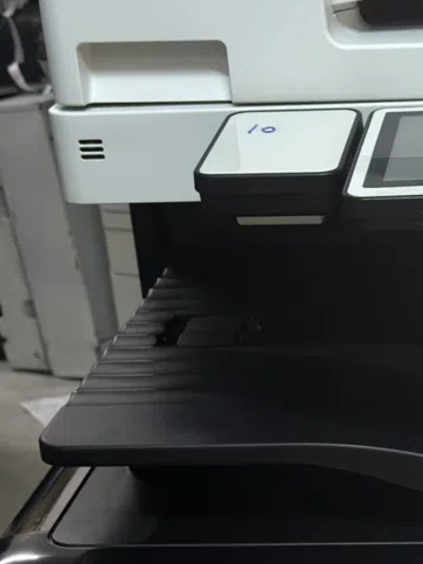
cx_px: 453
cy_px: 558
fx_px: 1614
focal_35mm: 99
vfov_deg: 19.3
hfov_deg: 14.6
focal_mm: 6.76
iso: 250
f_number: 1.78
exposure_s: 1/50
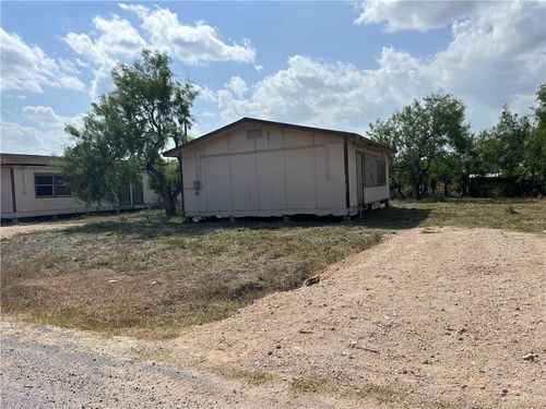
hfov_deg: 67.3
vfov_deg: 53.1
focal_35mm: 26
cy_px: 204
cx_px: 273
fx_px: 410
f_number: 1.5
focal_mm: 5.7
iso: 50
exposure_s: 1/8000
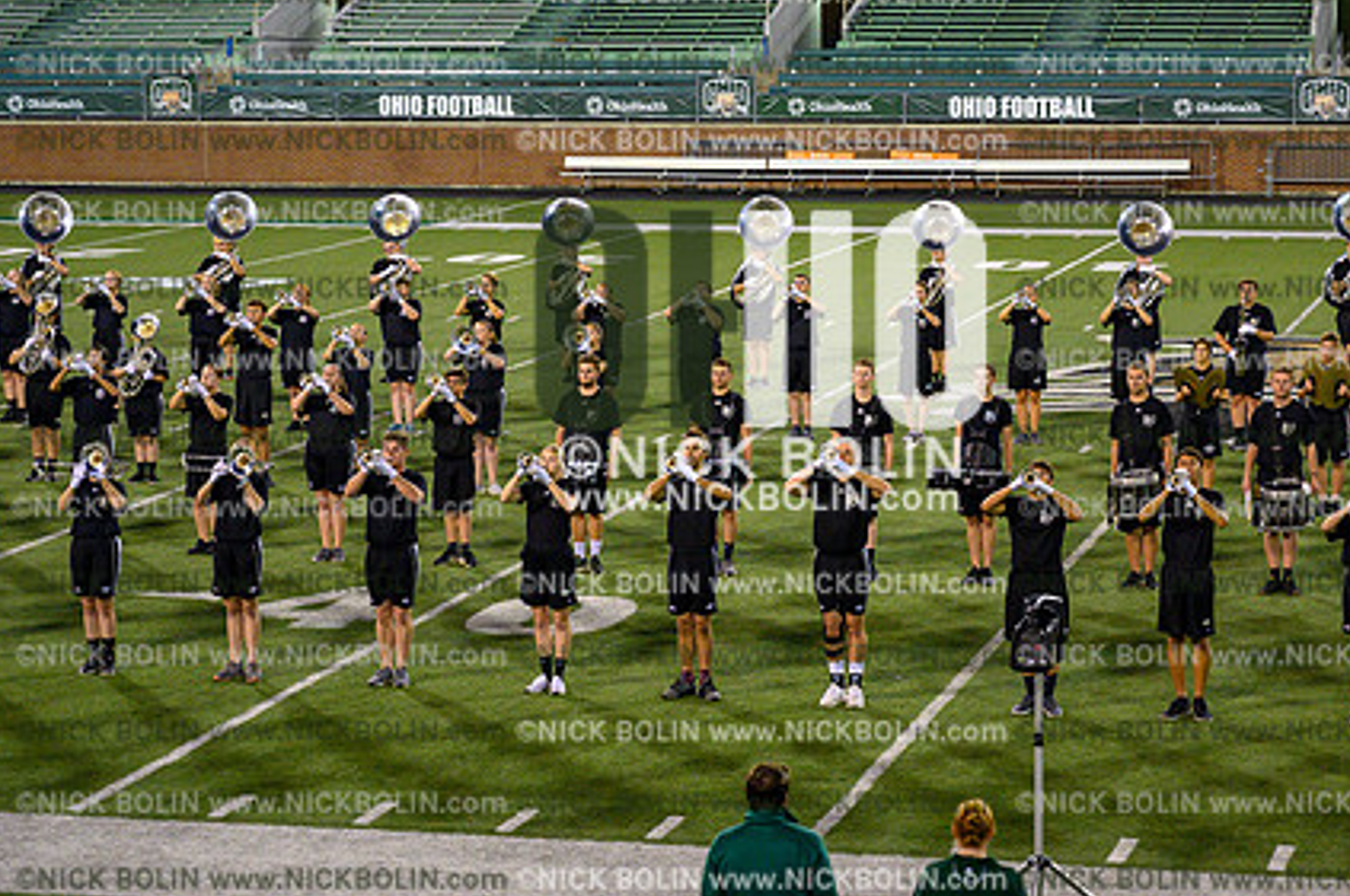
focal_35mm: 96
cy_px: 360
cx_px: 760
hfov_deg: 21.3
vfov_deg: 14.2
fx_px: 3596
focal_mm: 70
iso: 4000
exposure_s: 1/1000
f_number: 4
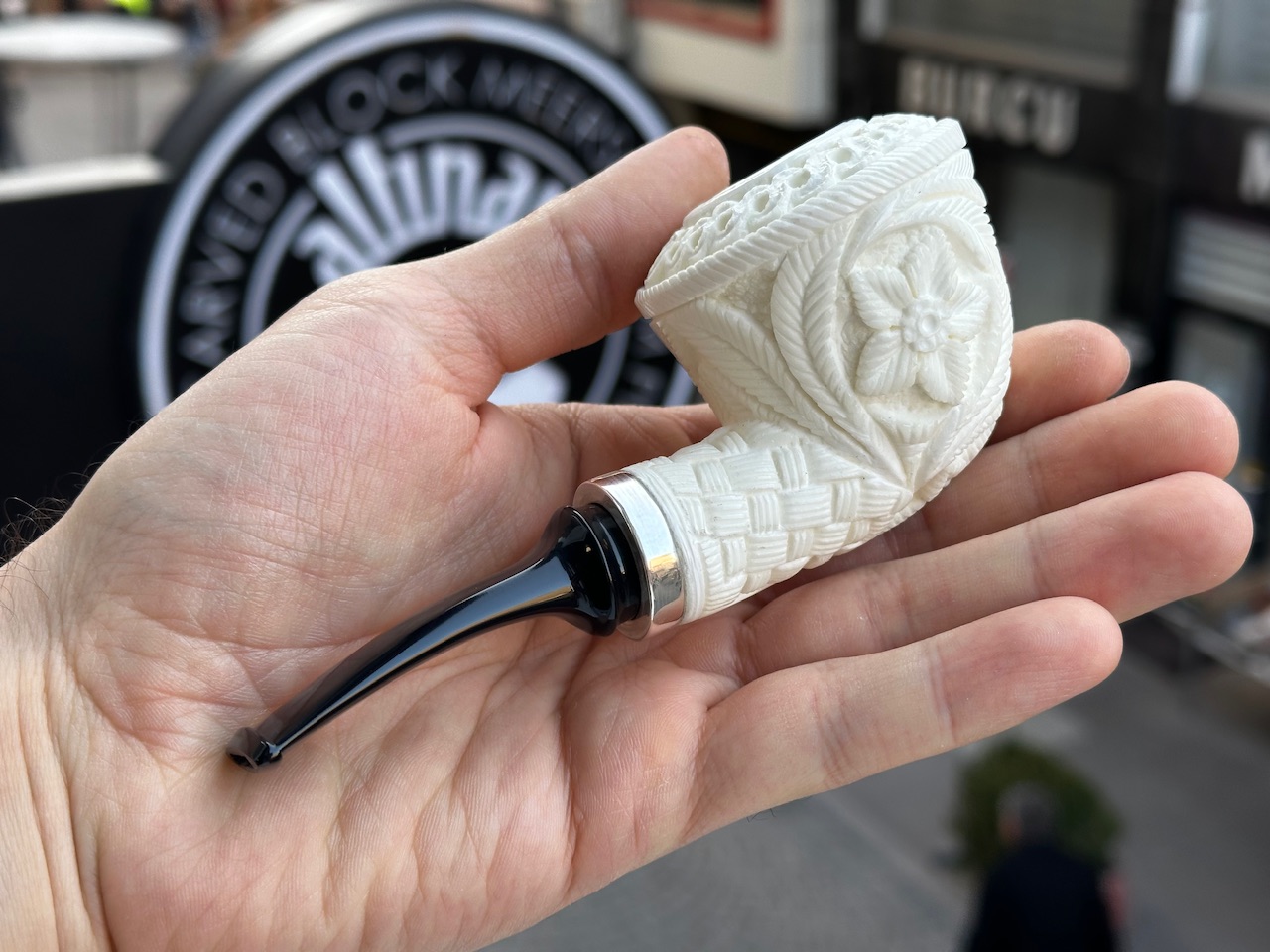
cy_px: 476
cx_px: 635
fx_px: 1761
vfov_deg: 30.3
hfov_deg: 39.7
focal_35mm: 48
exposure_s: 1/173
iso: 50
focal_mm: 6.86
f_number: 1.78
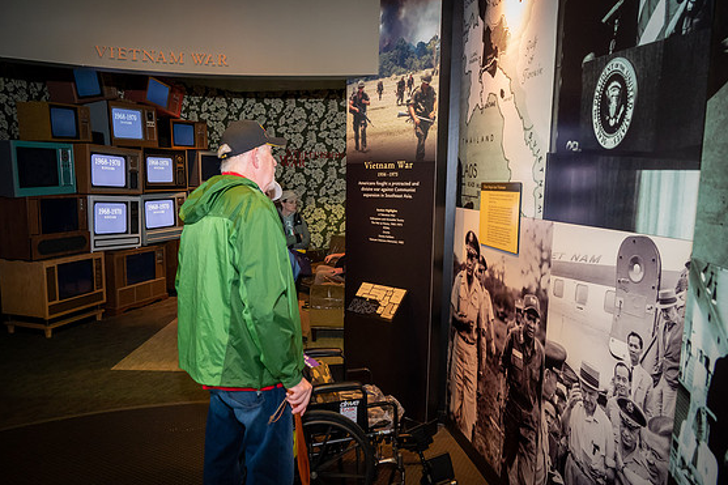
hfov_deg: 71.5
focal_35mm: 25
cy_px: 246
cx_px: 354
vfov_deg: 51.3
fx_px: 505
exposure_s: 1/50
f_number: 5.6
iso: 9000
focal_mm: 24
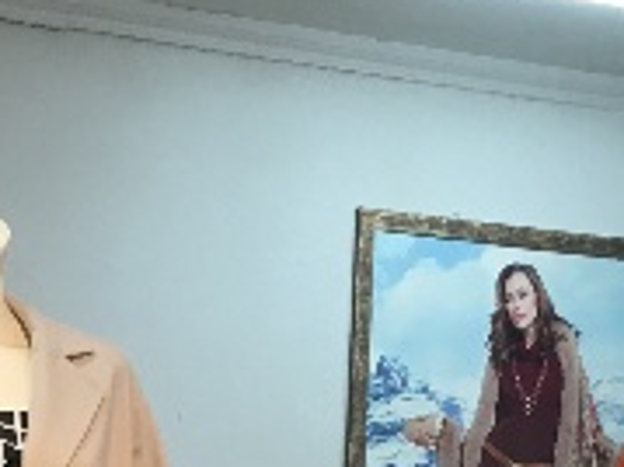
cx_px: 16
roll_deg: -2.7
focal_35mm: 132
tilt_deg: -1.8
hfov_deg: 14.7
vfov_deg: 10.3
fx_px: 2378
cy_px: 932
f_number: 2.2
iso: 32
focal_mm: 4.15
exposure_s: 1/33
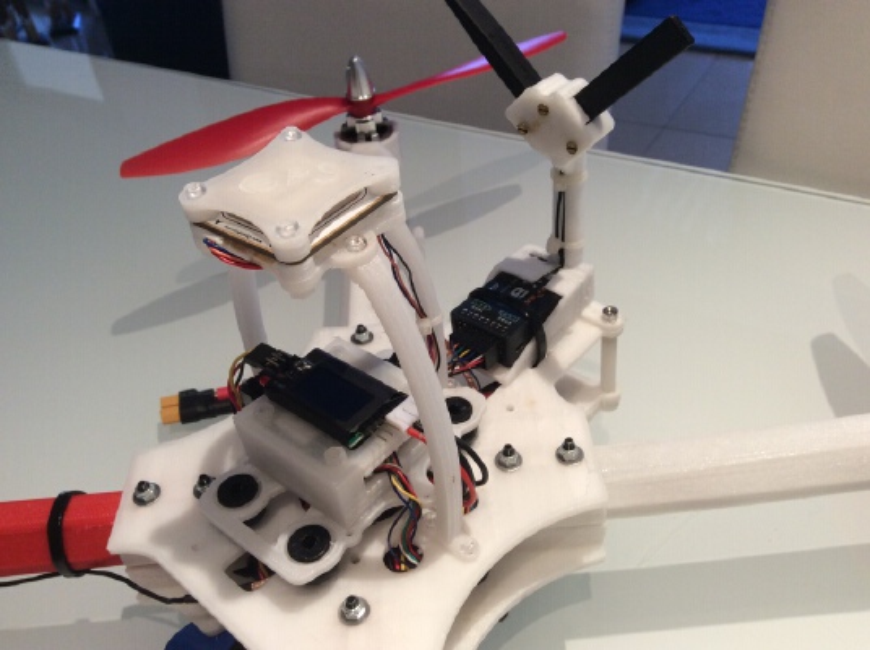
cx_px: 435
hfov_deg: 56.9
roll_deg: +6.7
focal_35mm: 32
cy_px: 325
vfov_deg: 44.0
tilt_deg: -40.4
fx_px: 803
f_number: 2.4
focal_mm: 3.3
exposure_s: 1/25
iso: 50
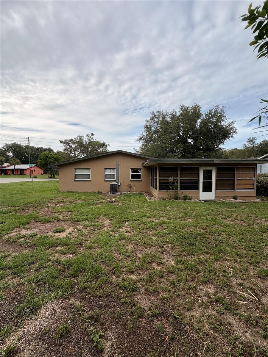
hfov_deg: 85.7
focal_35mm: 14
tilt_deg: -1.8
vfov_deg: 102.1
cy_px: 178
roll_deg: -0.6
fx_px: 145
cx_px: 134
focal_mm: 2.22
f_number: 2.2
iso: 20
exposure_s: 1/830
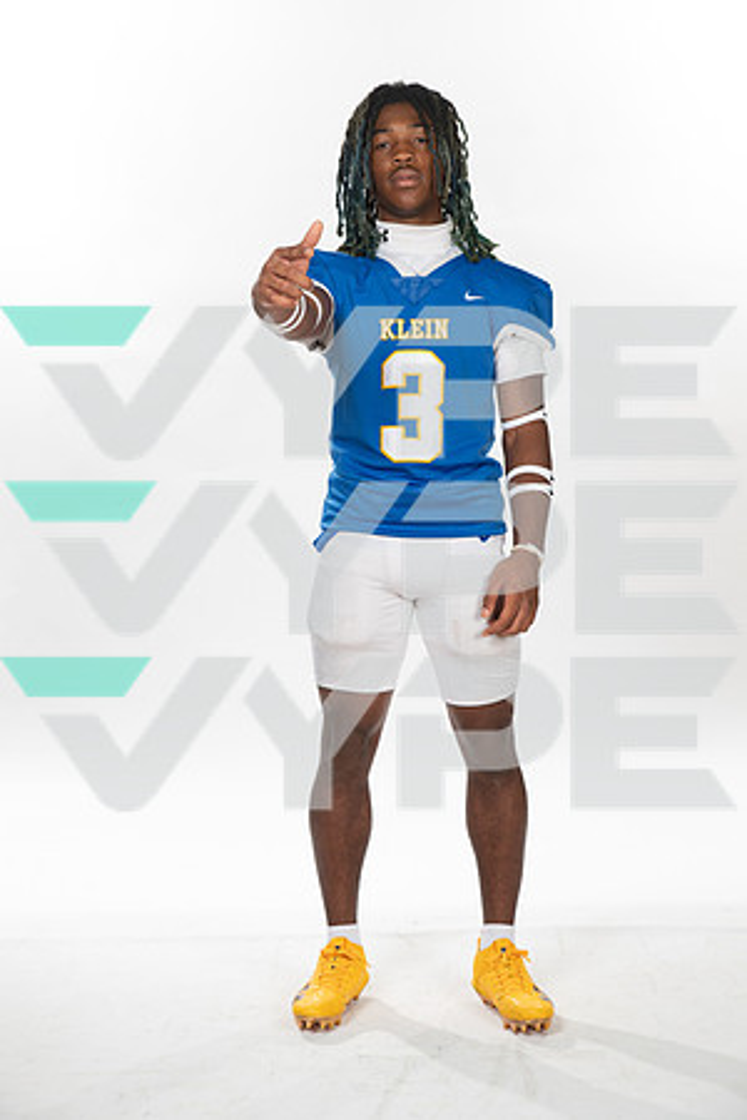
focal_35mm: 65
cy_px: 560
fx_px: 2023
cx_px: 374
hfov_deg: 20.9
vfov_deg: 31.0
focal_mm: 65
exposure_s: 1/320
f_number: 7.1
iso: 800
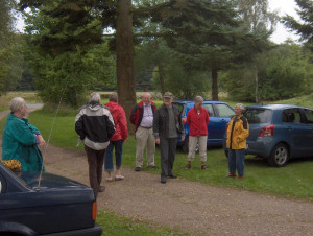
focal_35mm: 52
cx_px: 150
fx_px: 471
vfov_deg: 28.1
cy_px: 127
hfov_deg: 36.8
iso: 123
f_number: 2.8
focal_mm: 8
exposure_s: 1/272
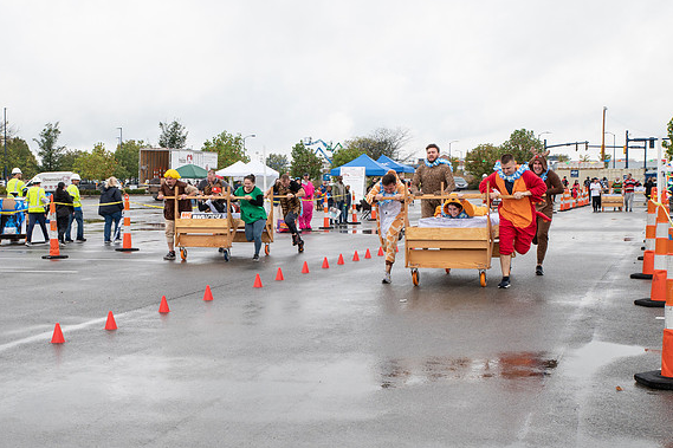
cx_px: 236
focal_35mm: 57
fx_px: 1065
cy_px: 251
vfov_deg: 23.8
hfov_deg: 34.8
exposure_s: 1/400
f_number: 6.3
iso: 400
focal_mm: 38
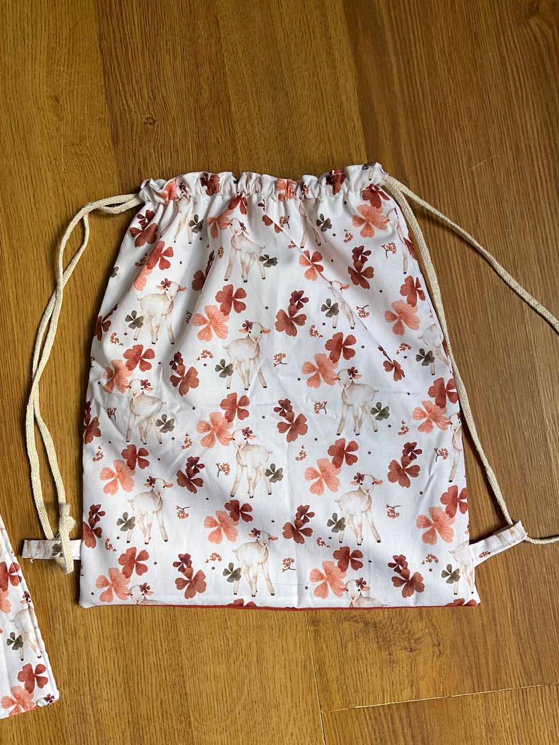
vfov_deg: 61.7
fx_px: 624
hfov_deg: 48.2
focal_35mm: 29
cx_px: 280
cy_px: 372
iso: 40
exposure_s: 1/122
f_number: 1.8
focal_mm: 3
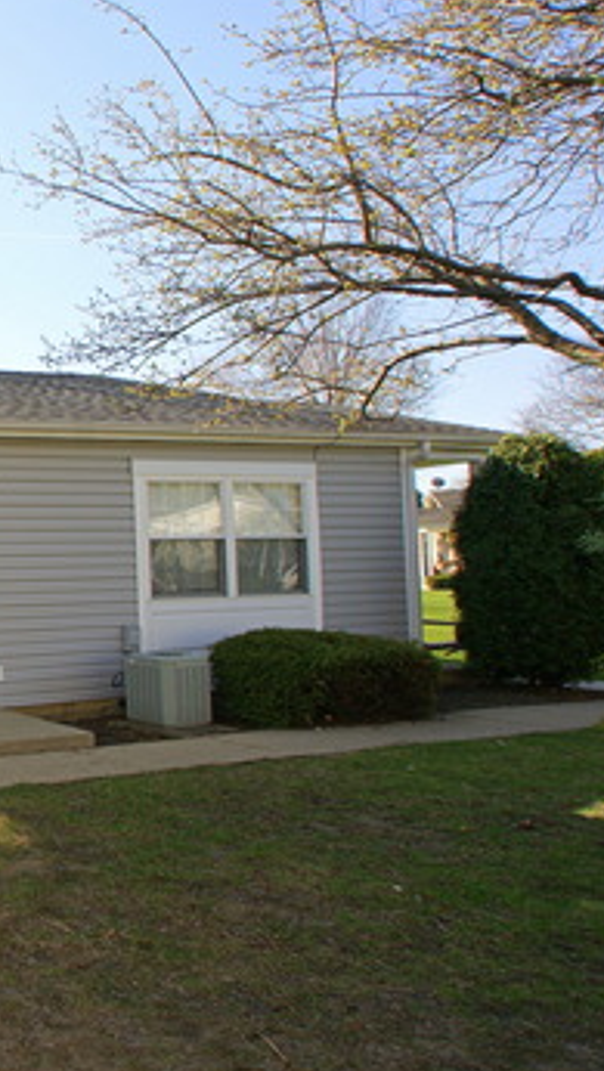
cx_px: -331
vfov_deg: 61.0
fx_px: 909
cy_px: 539
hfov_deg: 25.8
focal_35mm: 32
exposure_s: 1/80
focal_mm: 11
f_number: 10
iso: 100
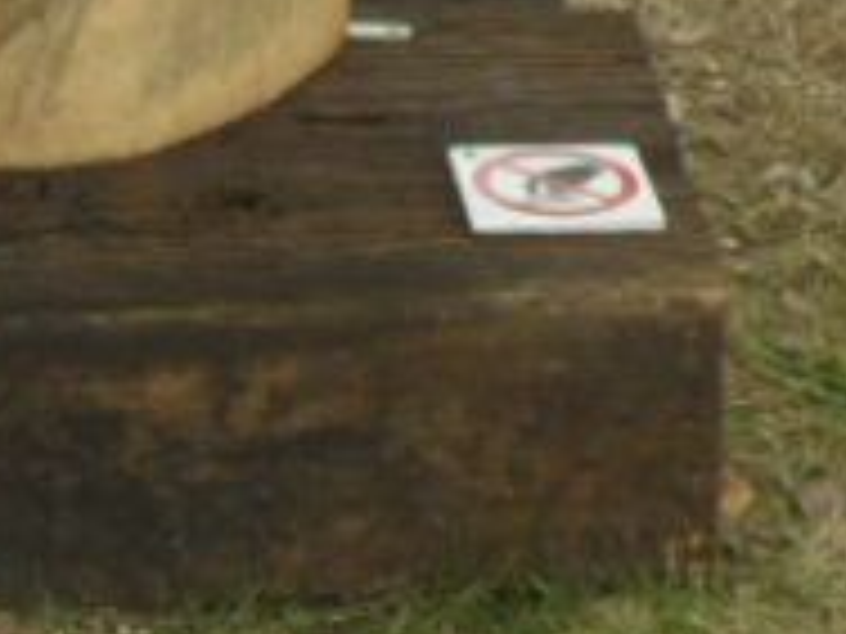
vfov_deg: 5.4
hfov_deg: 7.3
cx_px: 81
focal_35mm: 272
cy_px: -310
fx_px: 6648
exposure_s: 1/45
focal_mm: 8.2
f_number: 3.8
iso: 100
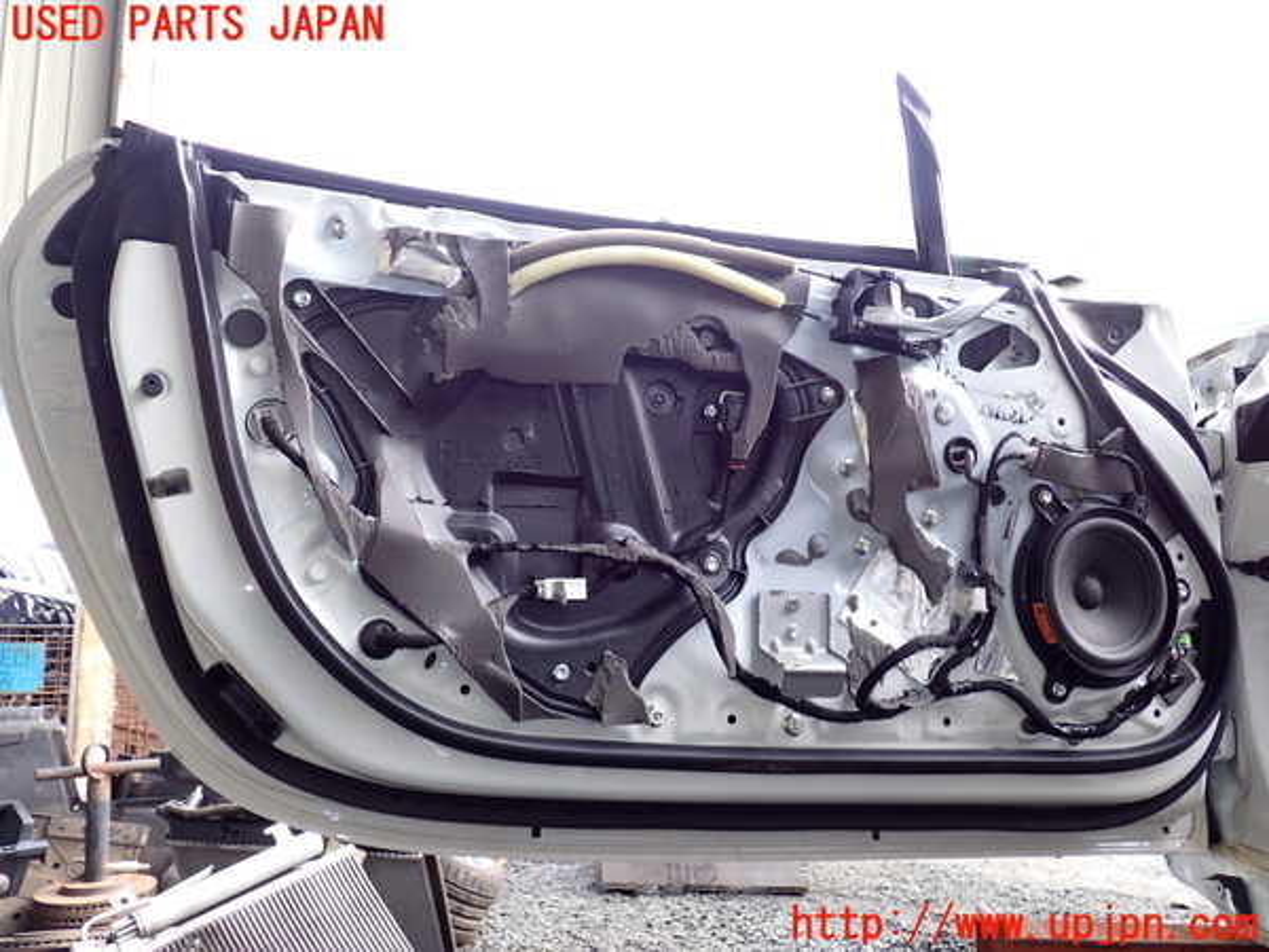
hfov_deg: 60.0
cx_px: 634
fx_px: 1100
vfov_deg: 46.8
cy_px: 476
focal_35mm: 30
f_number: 2.3
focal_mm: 5.4
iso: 100
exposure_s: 1/125
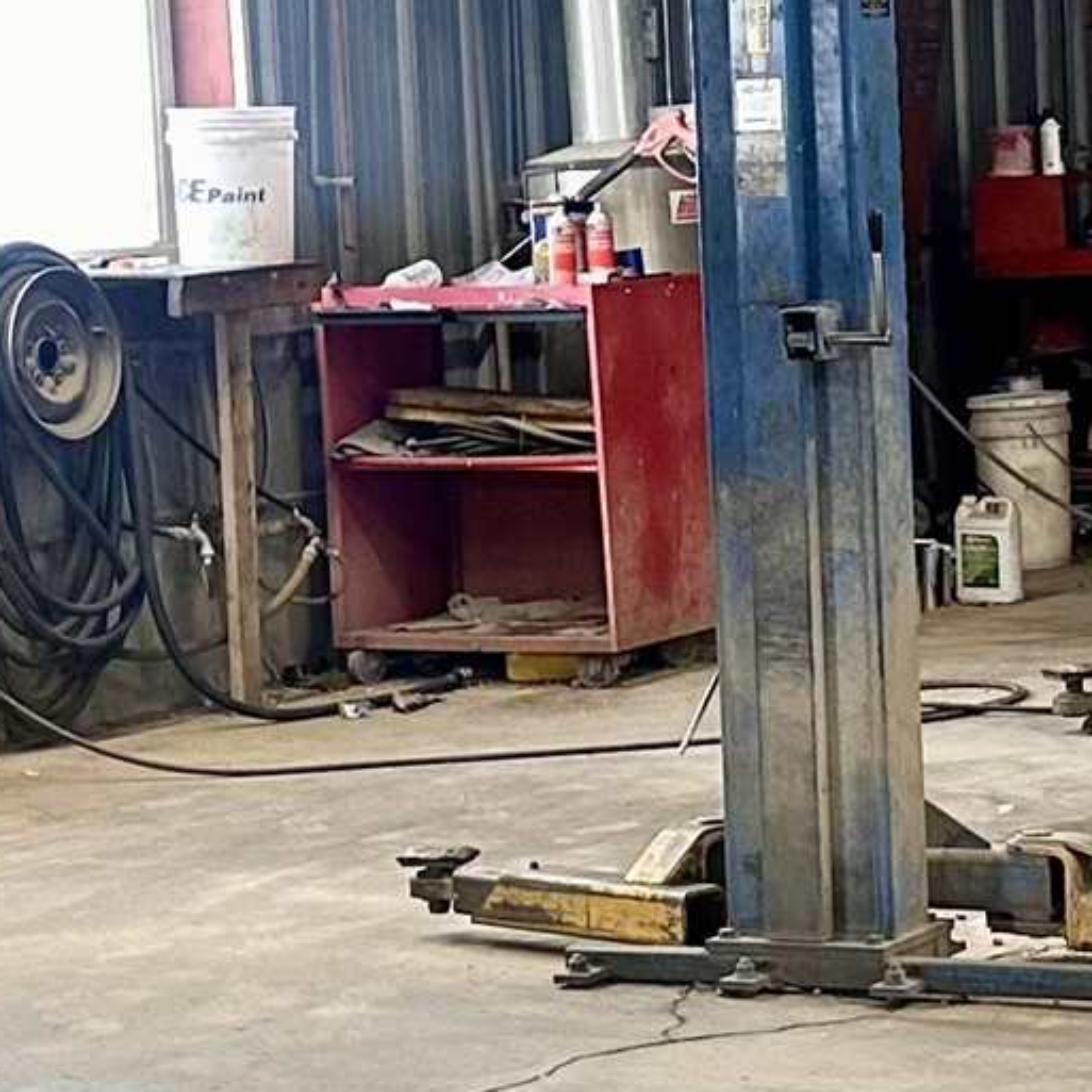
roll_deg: +2.2
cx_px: 1128
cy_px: 502
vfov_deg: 13.7
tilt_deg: -5.6
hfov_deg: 13.5
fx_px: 4533
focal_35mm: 127
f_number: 1.78
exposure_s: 1/60
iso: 160
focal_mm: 6.86
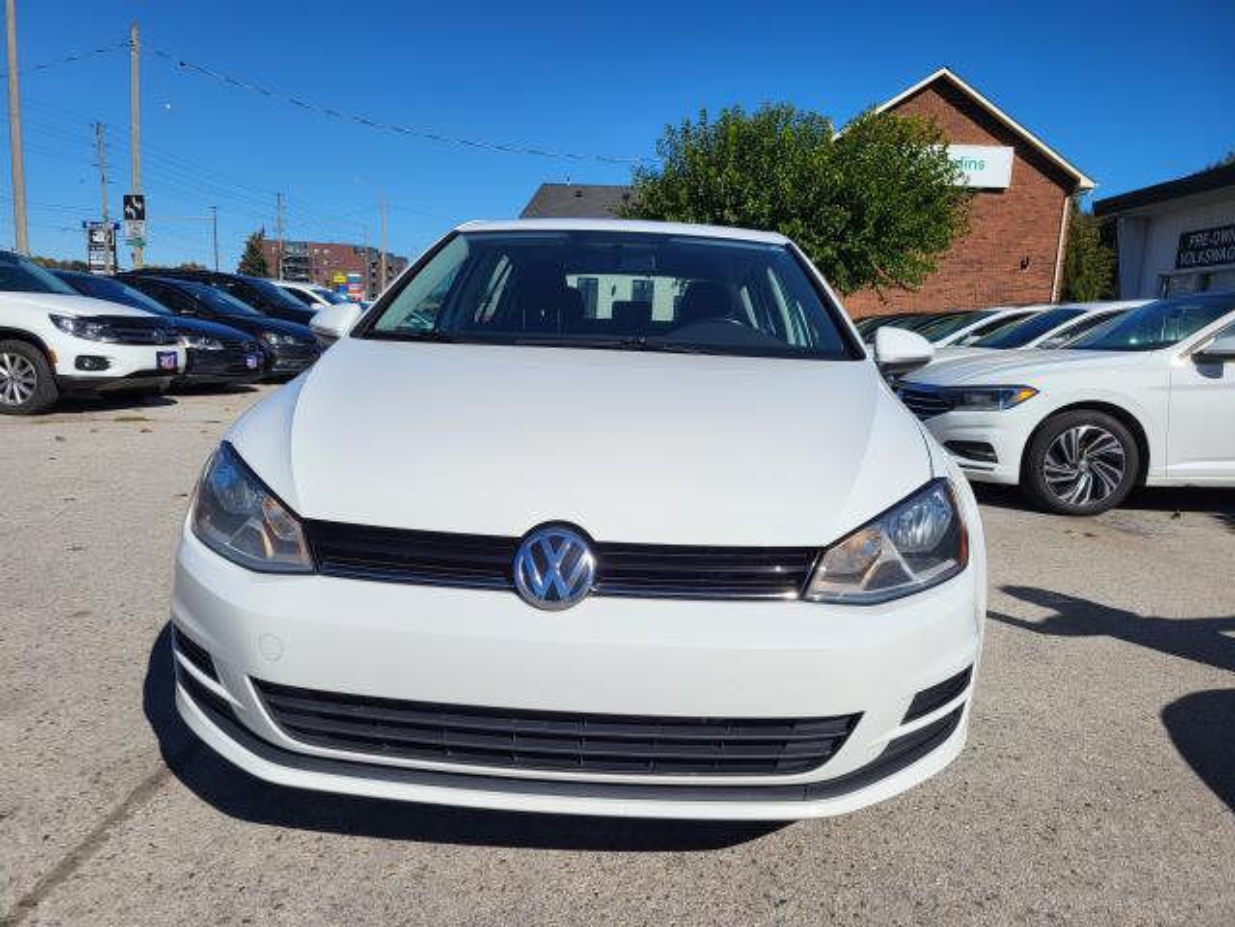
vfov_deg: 53.1
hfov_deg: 67.3
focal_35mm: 26
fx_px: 928
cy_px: 464
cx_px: 618
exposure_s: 1/6134
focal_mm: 5.4
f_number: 1.8
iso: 40
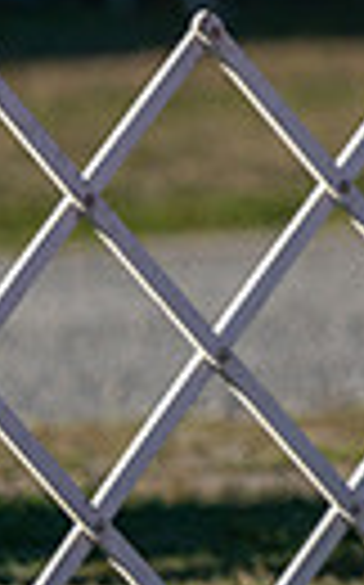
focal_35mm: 960
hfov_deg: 1.4
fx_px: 15271
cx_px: 1144
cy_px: -32
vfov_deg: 2.2
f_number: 4.5
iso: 125
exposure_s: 1/1250
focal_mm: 181
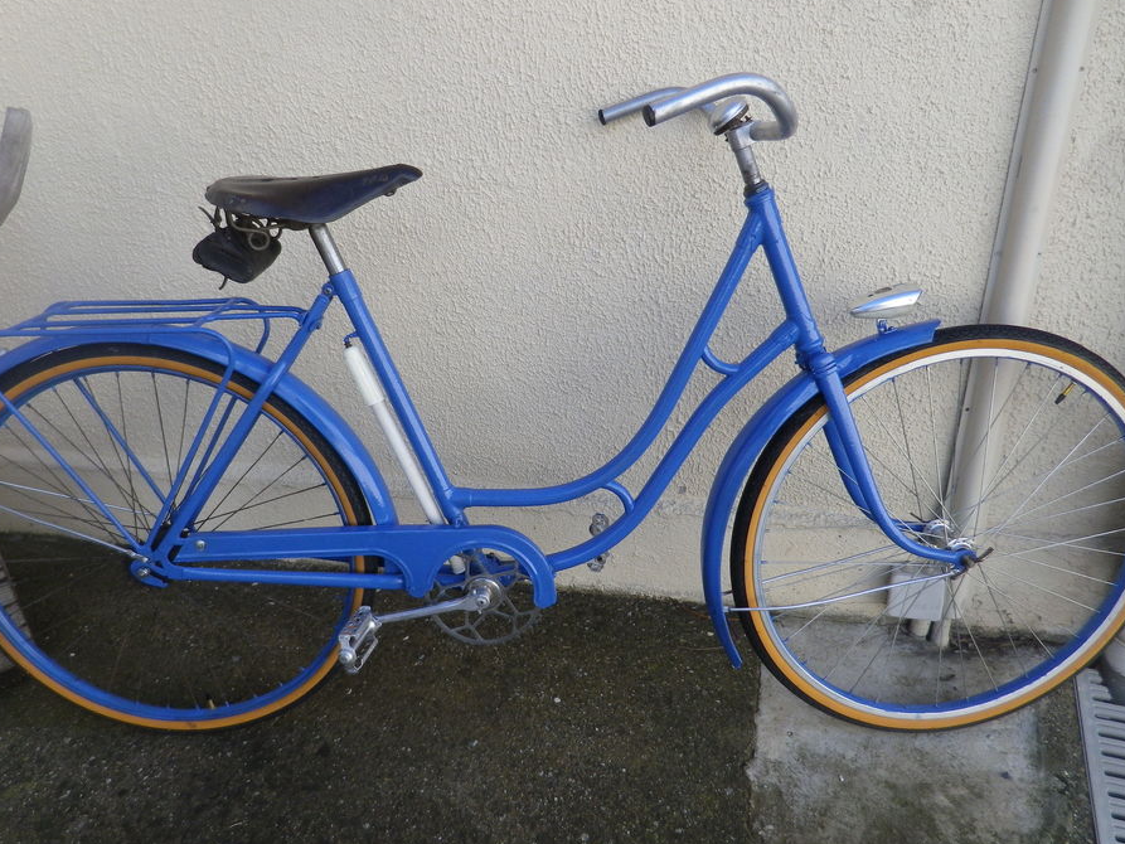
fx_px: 910
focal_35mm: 28
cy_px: 453
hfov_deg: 63.4
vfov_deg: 49.7
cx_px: 549
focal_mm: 4.5
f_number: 3.5
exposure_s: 1/320
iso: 80
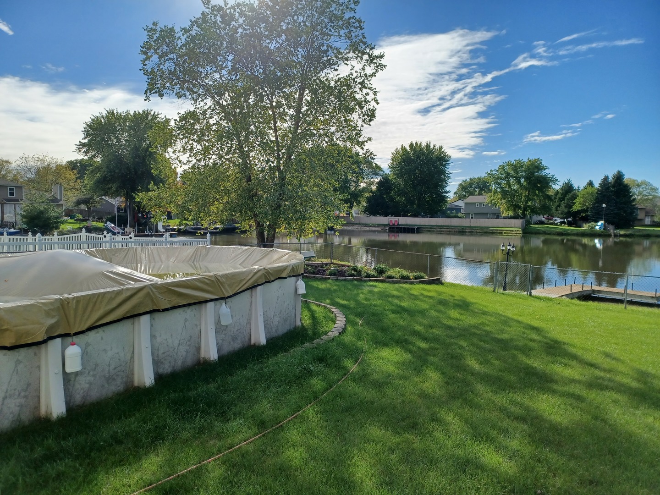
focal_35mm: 25
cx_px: 330
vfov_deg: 54.9
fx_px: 477
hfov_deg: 69.4
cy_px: 248
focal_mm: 4.6
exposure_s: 1/683
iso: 32
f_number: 1.8
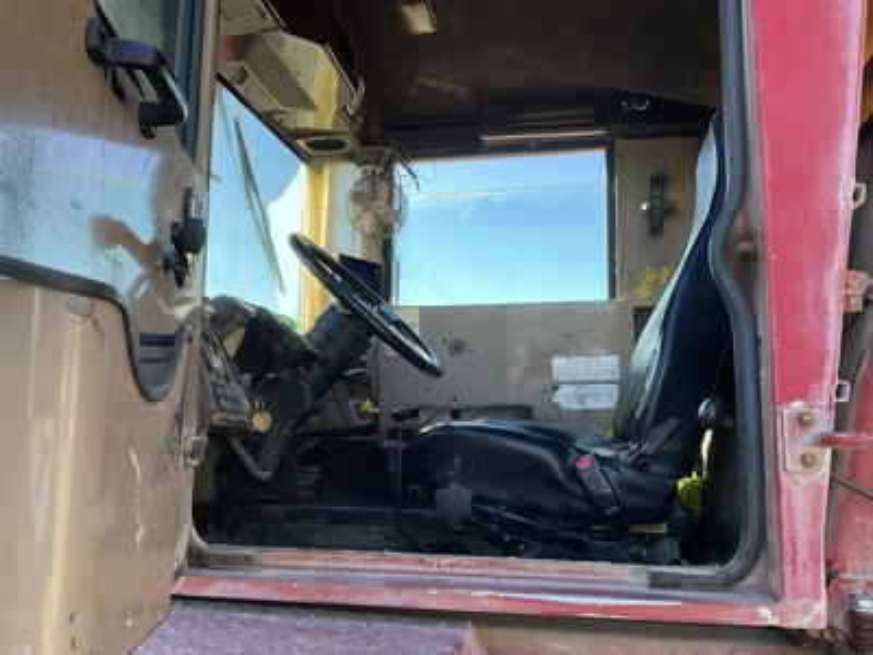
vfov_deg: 48.2
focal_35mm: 29
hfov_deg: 61.7
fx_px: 731
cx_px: 436
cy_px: 328
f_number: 1.8
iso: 20
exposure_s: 1/152
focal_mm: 3
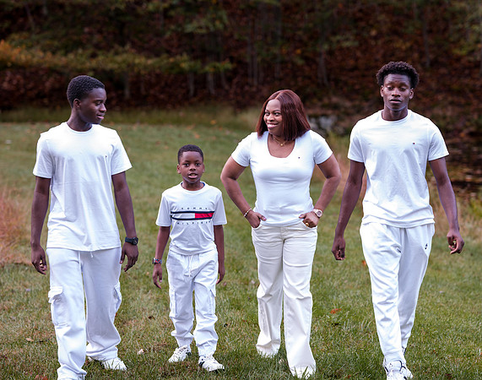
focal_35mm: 103
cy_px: 177
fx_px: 1454
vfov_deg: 14.9
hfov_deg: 18.8
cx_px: 270
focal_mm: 85
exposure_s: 1/80
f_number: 2.5
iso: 250
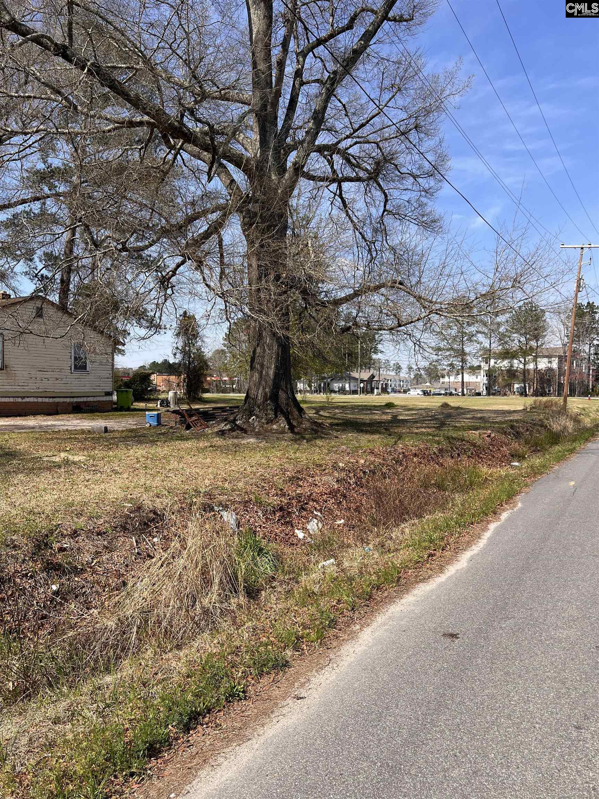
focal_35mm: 26
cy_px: 400
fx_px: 600
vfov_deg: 67.3
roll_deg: -0.5
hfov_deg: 53.1
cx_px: 300
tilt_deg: -0.7
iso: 50
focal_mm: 5.7
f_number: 1.5
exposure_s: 1/2841
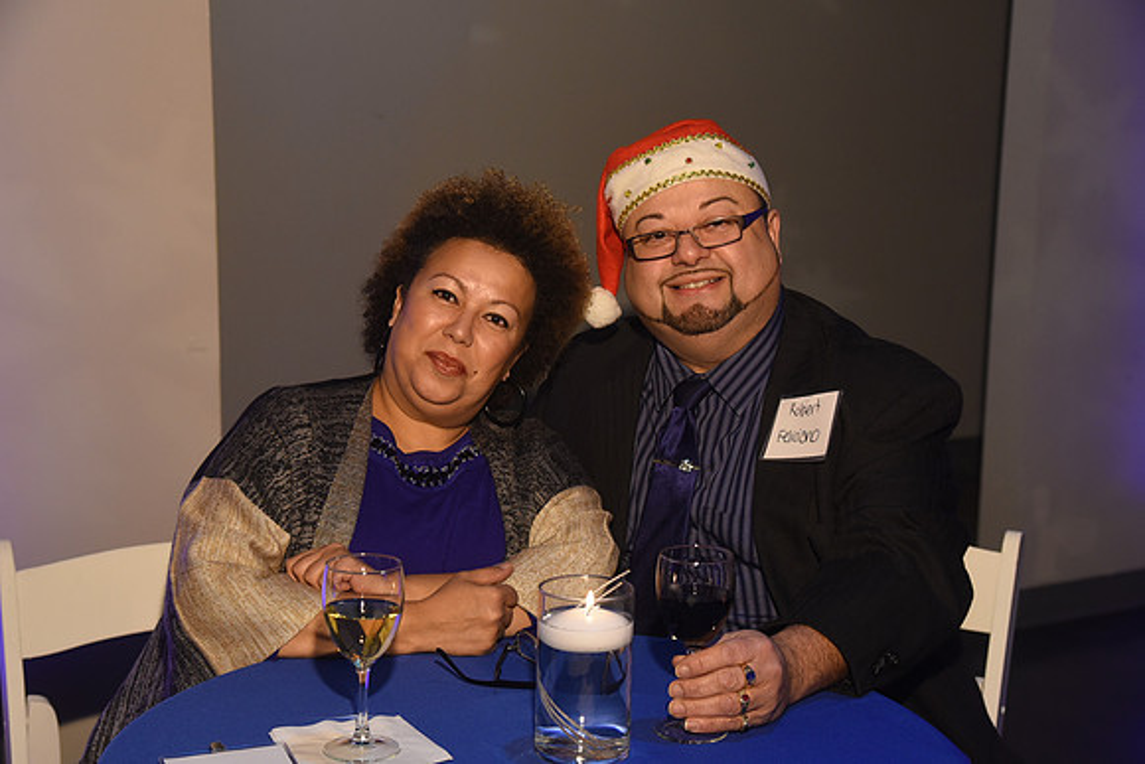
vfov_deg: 23.4
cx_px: 572
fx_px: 1845
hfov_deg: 34.5
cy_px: 382
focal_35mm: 58
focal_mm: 58
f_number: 5.6
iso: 2500
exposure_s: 1/200
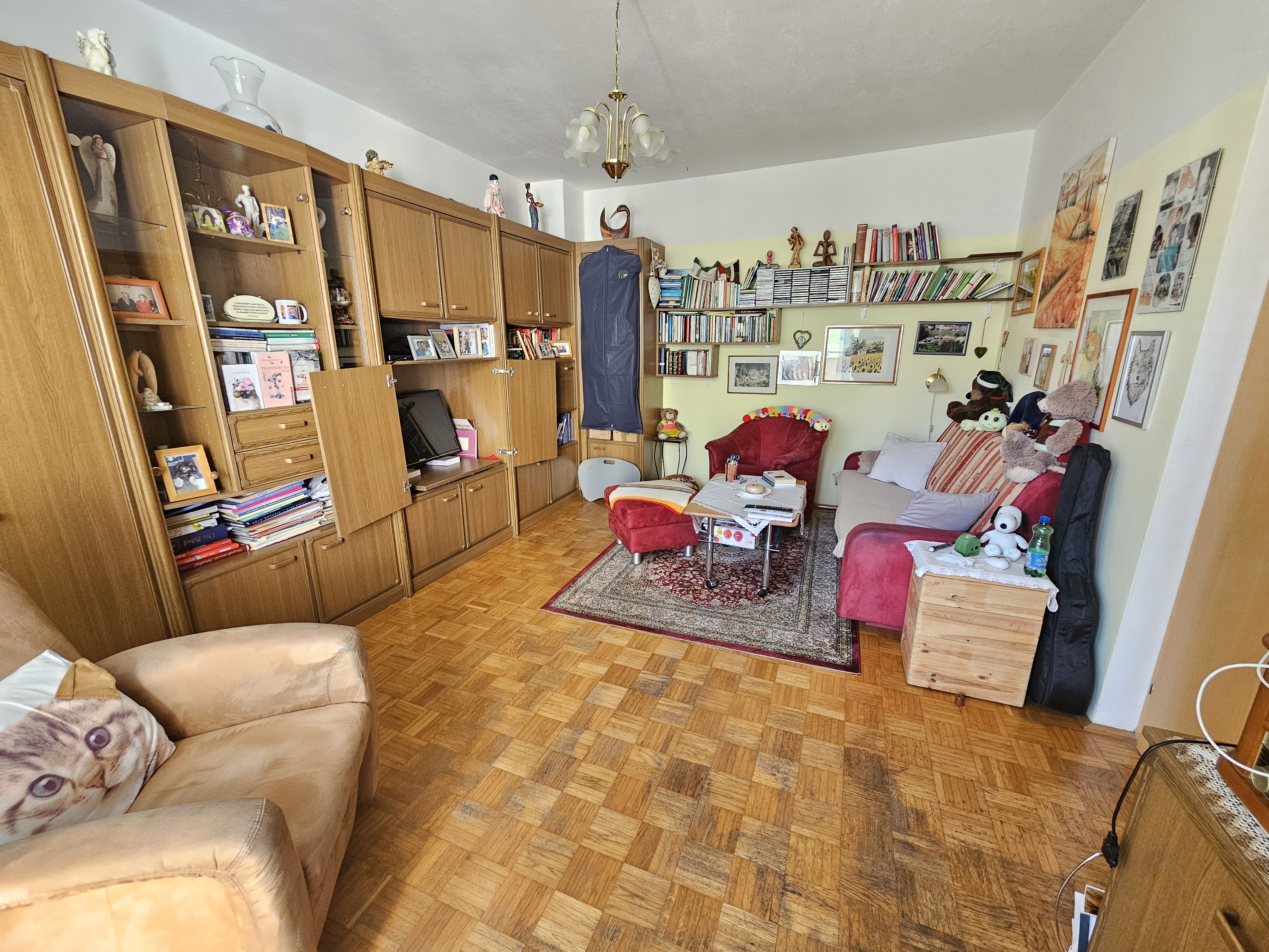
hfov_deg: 106.2
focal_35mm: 13
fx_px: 477
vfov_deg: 89.9
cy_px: 476
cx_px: 634
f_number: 2.2
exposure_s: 1/33.3
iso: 320
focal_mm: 2.2
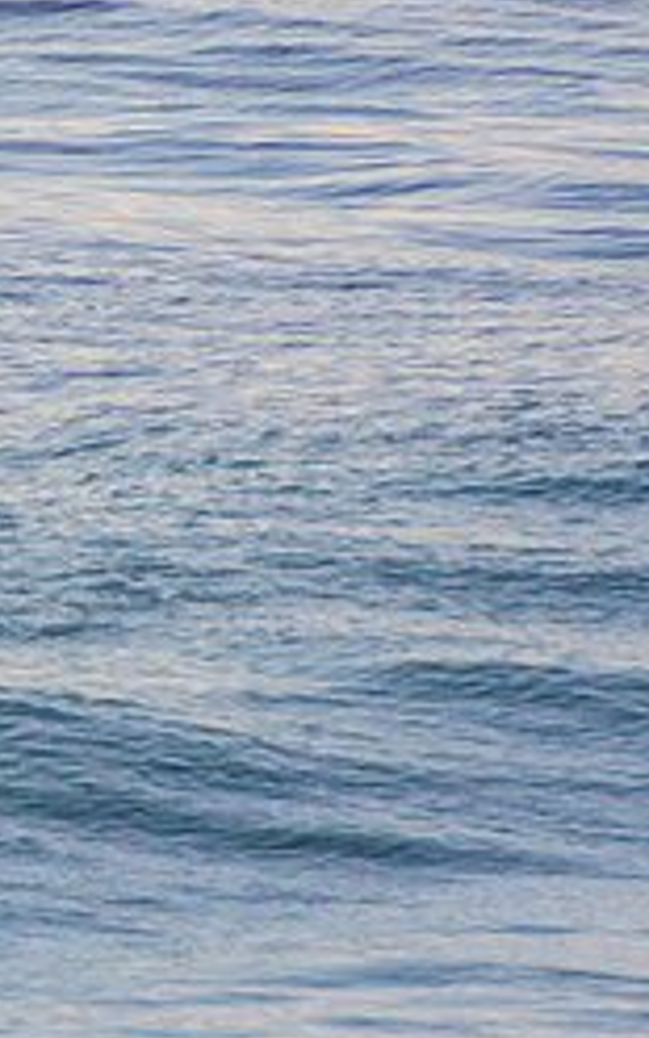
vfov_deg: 1.4
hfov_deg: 0.9
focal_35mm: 1482
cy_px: 391
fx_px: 41940
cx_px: -465
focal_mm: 400
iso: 500
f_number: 5.6
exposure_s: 1/1250
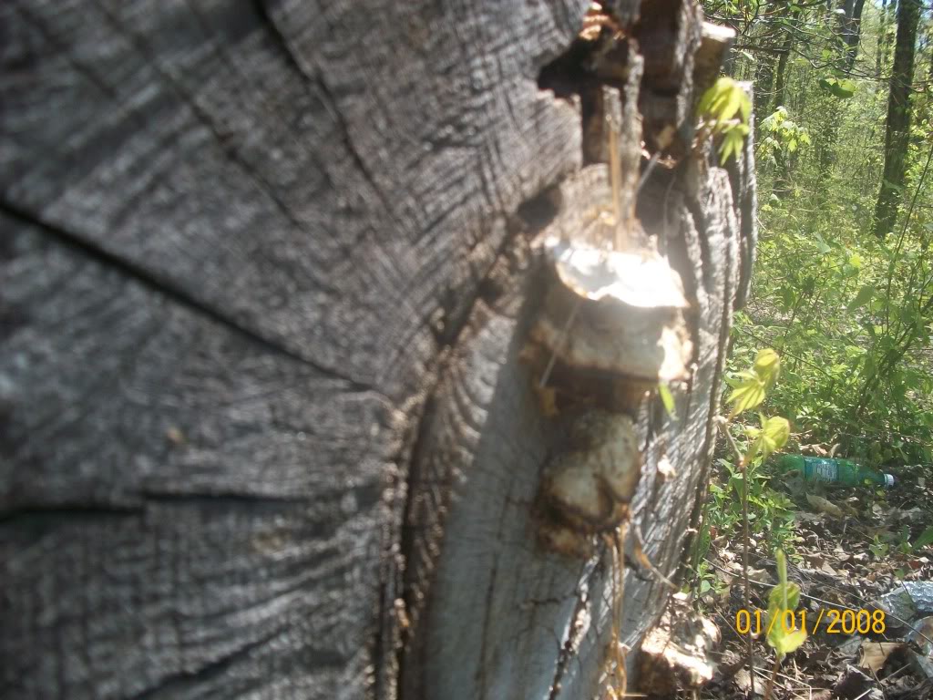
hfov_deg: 56.8
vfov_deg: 44.2
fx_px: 862
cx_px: 466
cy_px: 350
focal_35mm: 32
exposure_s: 1/320
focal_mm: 5.7
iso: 80
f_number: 2.9
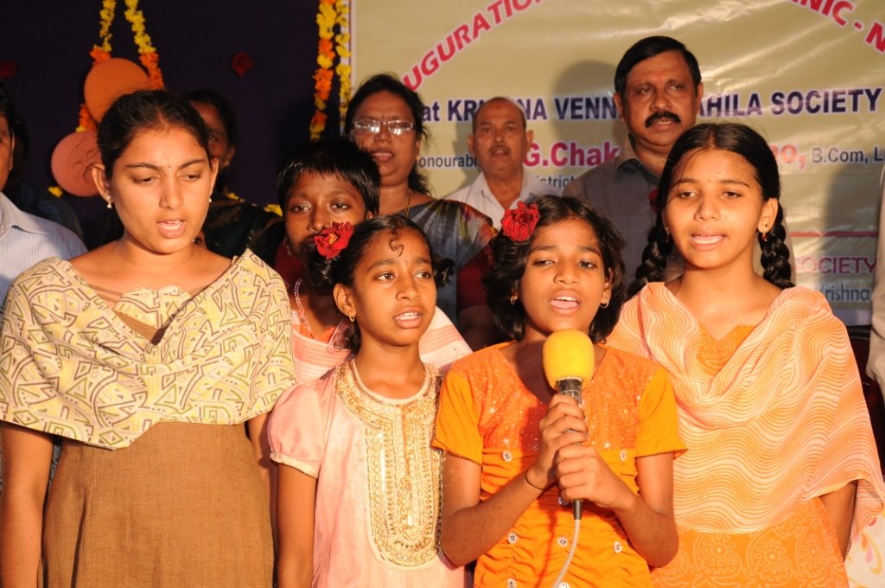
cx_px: 442
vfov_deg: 23.7
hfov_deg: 35.1
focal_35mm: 57
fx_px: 1399
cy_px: 294
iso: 1000
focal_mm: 38
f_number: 6.3
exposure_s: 1/125
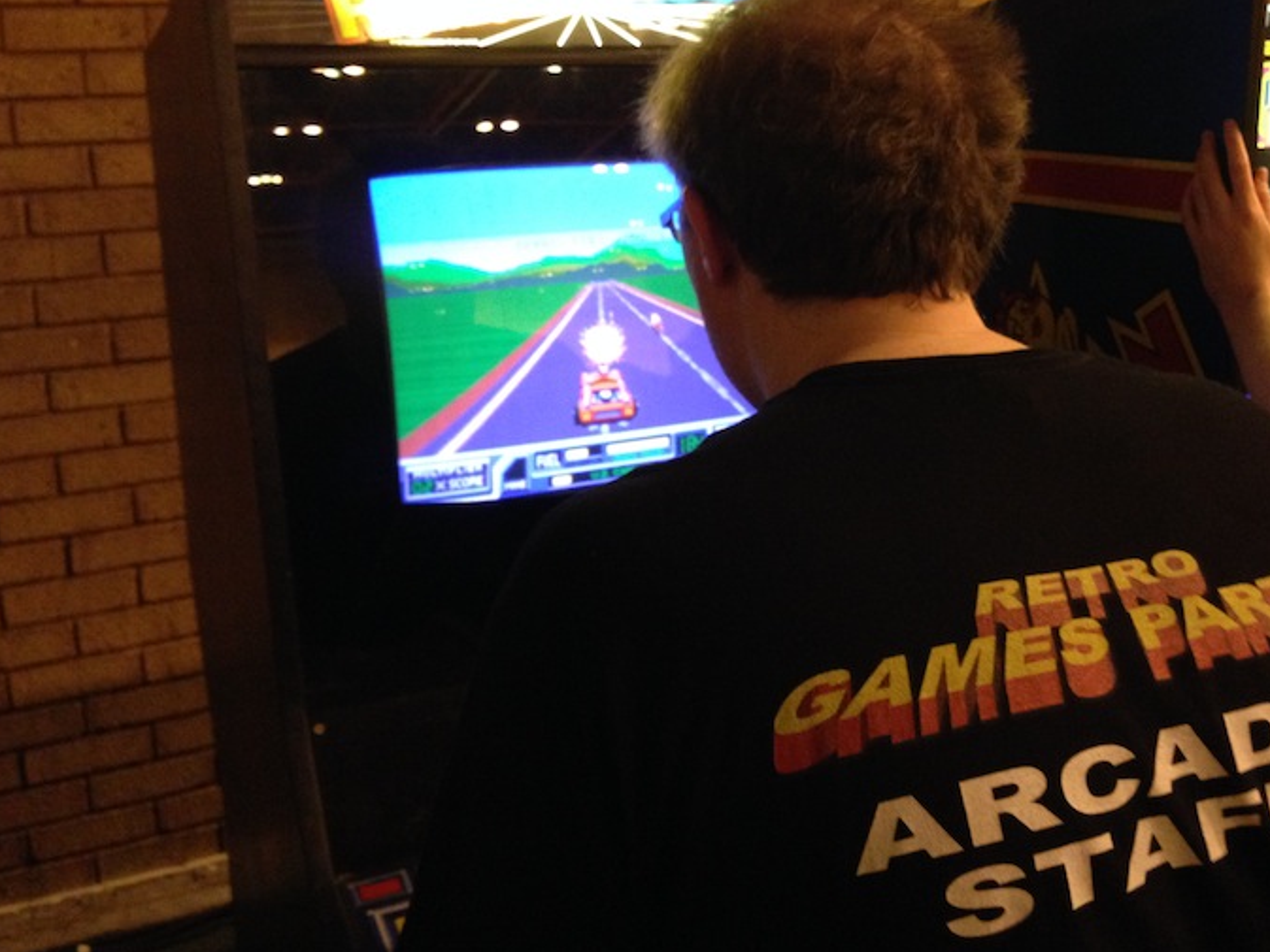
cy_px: 392
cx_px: 723
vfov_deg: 35.9
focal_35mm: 40
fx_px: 1468
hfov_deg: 46.7
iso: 400
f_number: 2.4
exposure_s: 1/15
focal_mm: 4.12
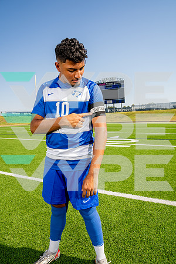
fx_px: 176
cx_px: 88
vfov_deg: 73.7
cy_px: 132
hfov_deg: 53.1
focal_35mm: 24
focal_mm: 24
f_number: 7.1
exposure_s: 1/125
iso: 50
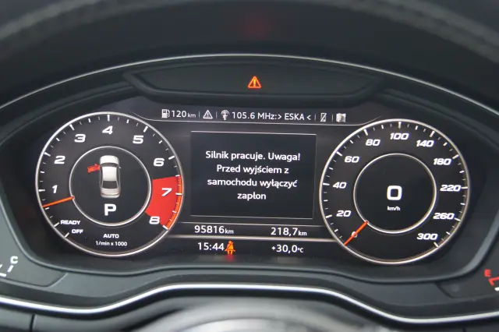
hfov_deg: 37.9
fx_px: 727
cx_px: 250
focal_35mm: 52
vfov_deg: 25.7
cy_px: 166
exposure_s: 1/60
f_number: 4.5
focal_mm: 35
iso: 1000
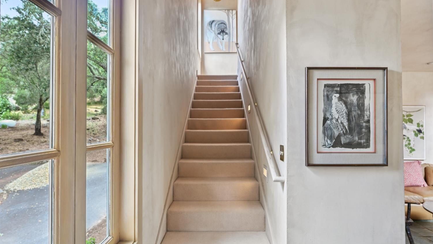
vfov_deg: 55.8
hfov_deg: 86.6
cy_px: 113
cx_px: 216
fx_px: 230
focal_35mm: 20
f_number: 9
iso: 1600
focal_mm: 19
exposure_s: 1/20
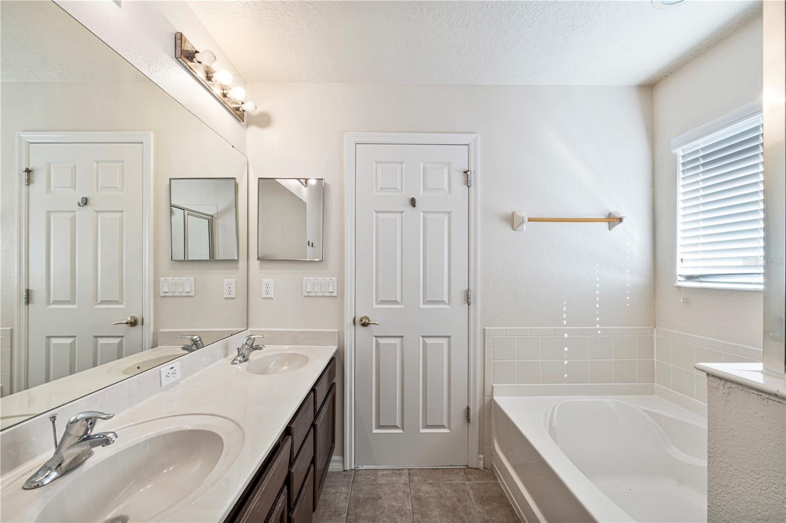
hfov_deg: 100.4
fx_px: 327
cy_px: 262
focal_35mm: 15
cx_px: 393
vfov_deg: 77.3
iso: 200
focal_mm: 10
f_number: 22
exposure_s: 1/4
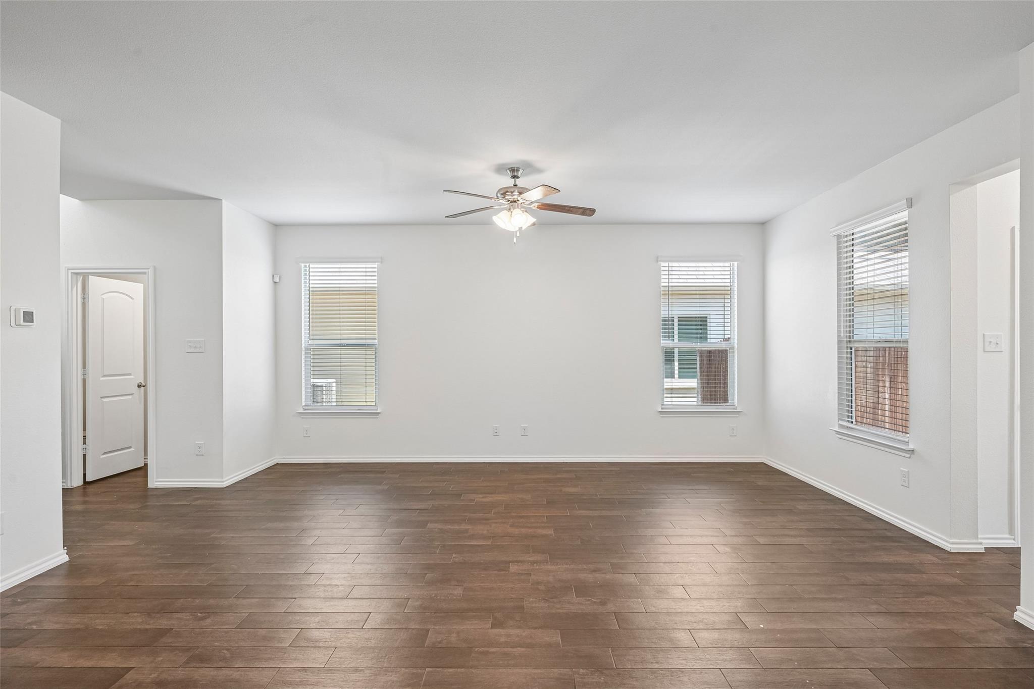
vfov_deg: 65.9
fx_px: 531
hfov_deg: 88.4
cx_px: 517
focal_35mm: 18
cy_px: 344
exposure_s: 1/20
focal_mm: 18.5
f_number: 8
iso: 400
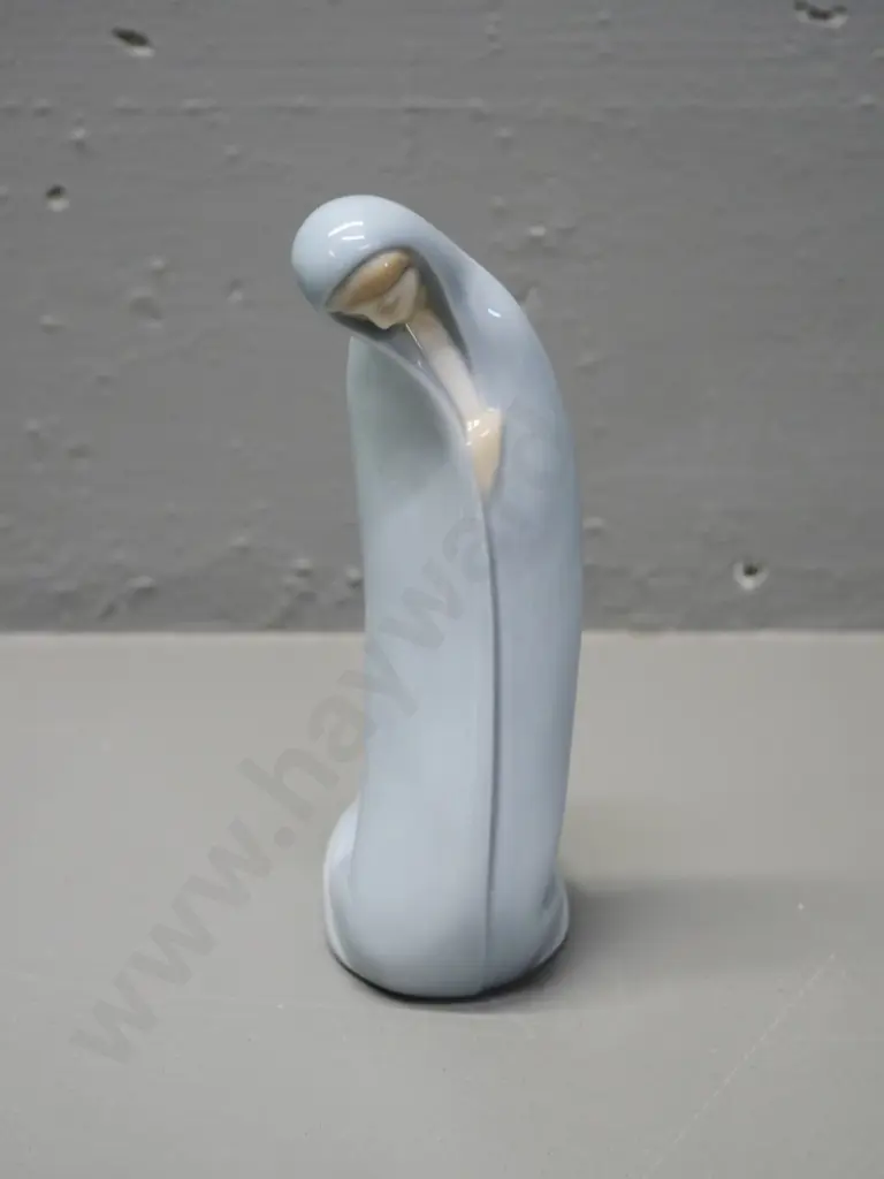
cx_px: 442
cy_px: 590
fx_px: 2043
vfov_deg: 32.2
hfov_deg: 24.4
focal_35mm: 60
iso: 1600
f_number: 4.9
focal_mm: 30
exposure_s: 1/100
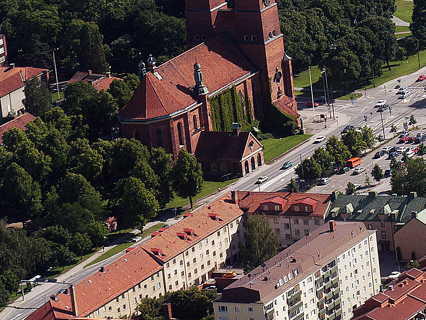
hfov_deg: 5.9
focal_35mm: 337
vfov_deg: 4.4
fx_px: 4147
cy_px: 61
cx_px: 401
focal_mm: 100
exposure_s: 1/1000
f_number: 6.3
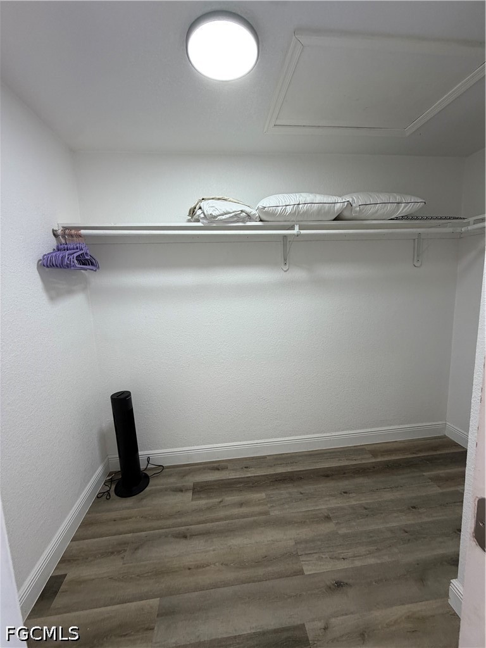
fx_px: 262
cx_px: 243
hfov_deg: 85.7
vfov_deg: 102.1
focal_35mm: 14
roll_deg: +1.9
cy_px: 324
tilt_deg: -8.5
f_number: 2.2
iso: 160
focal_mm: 2.22
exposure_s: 1/120
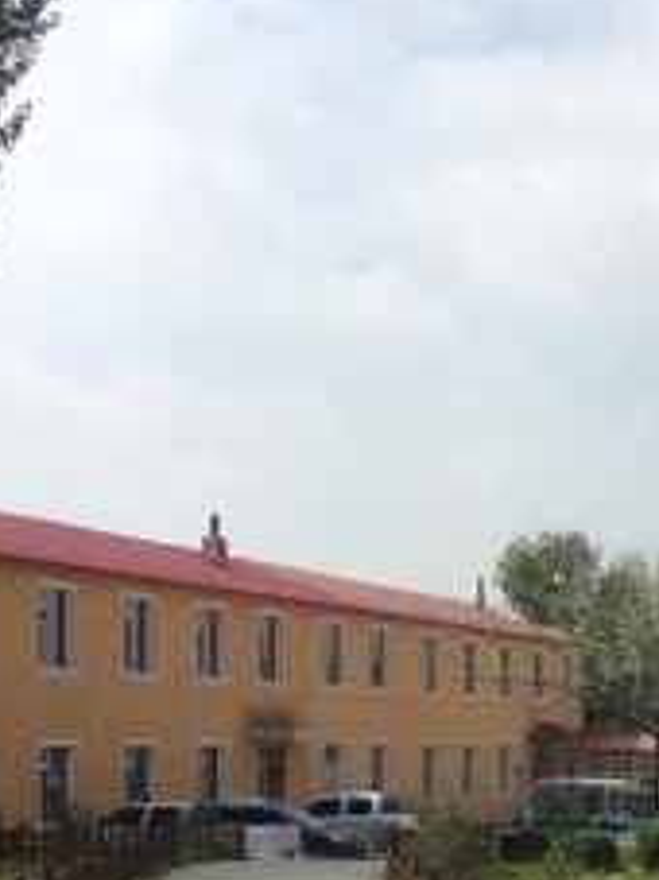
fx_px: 2363
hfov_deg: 15.0
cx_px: 915
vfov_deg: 20.4
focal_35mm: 93
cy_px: 899
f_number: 2.4
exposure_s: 1/1845
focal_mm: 3.3
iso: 32
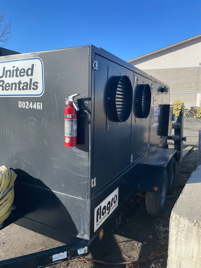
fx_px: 201
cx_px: 100
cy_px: 134
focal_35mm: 26
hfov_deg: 53.1
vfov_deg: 67.3
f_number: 1.6
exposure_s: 1/1366
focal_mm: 4.2
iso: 32
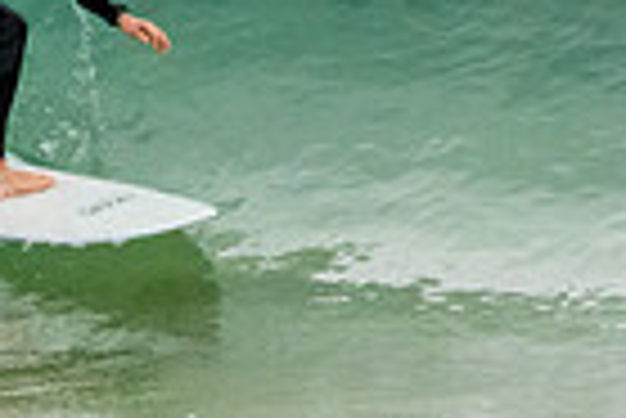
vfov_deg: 0.5
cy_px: 267
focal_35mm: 2559
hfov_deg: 0.8
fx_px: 44544
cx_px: 51
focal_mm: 500
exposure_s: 1/1000
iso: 1600
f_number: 5.6
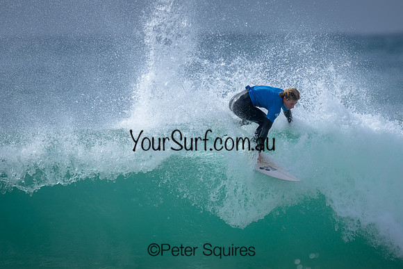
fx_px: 8957
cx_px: 202
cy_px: 134
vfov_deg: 1.7
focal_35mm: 800
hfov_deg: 2.6
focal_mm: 800
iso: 250
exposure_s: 1/2000
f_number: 6.3
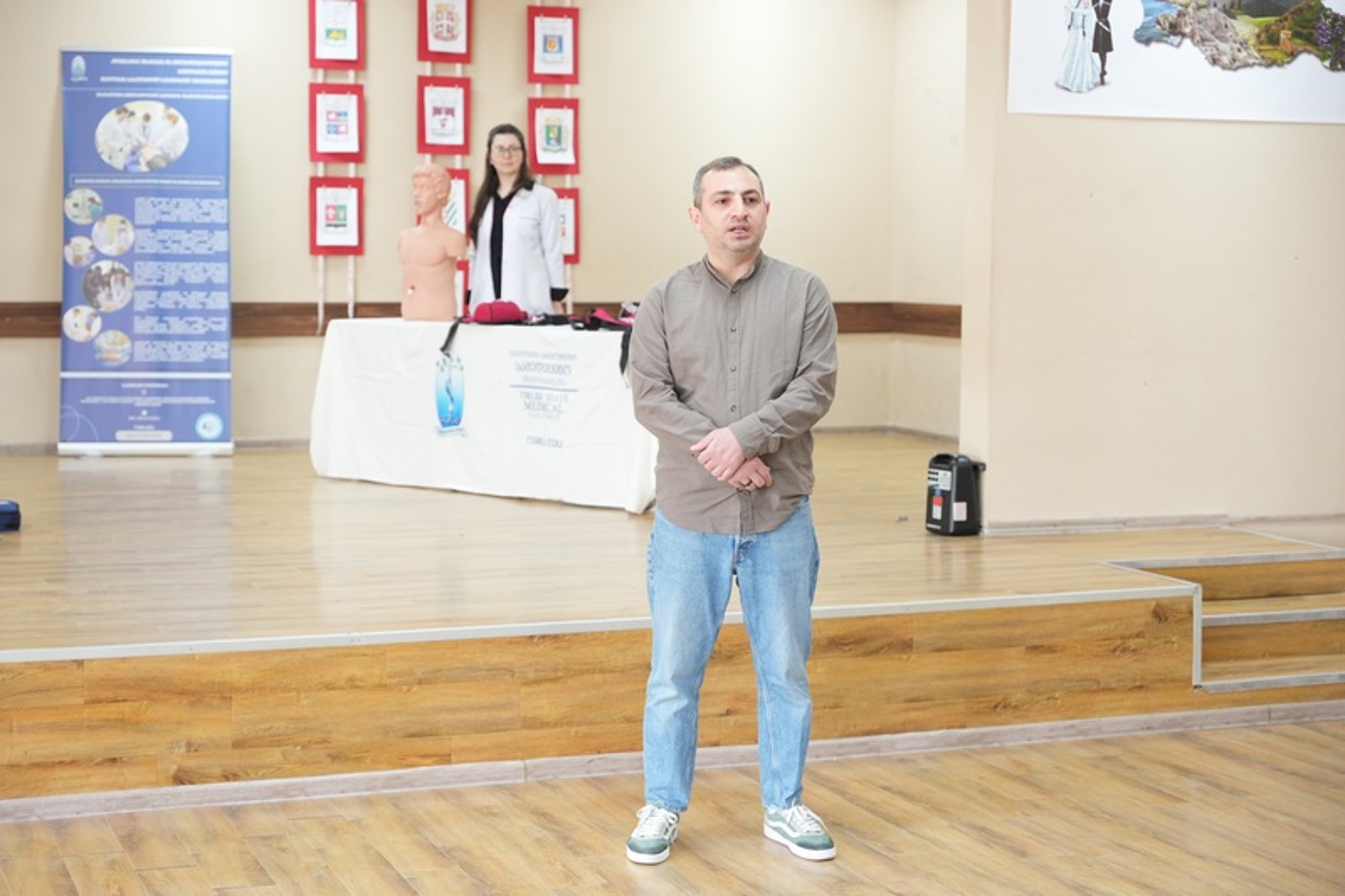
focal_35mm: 59
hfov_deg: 34.0
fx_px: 2196
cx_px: 672
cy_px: 448
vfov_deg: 23.1
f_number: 3.5
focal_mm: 58.8
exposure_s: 1/80
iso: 2000
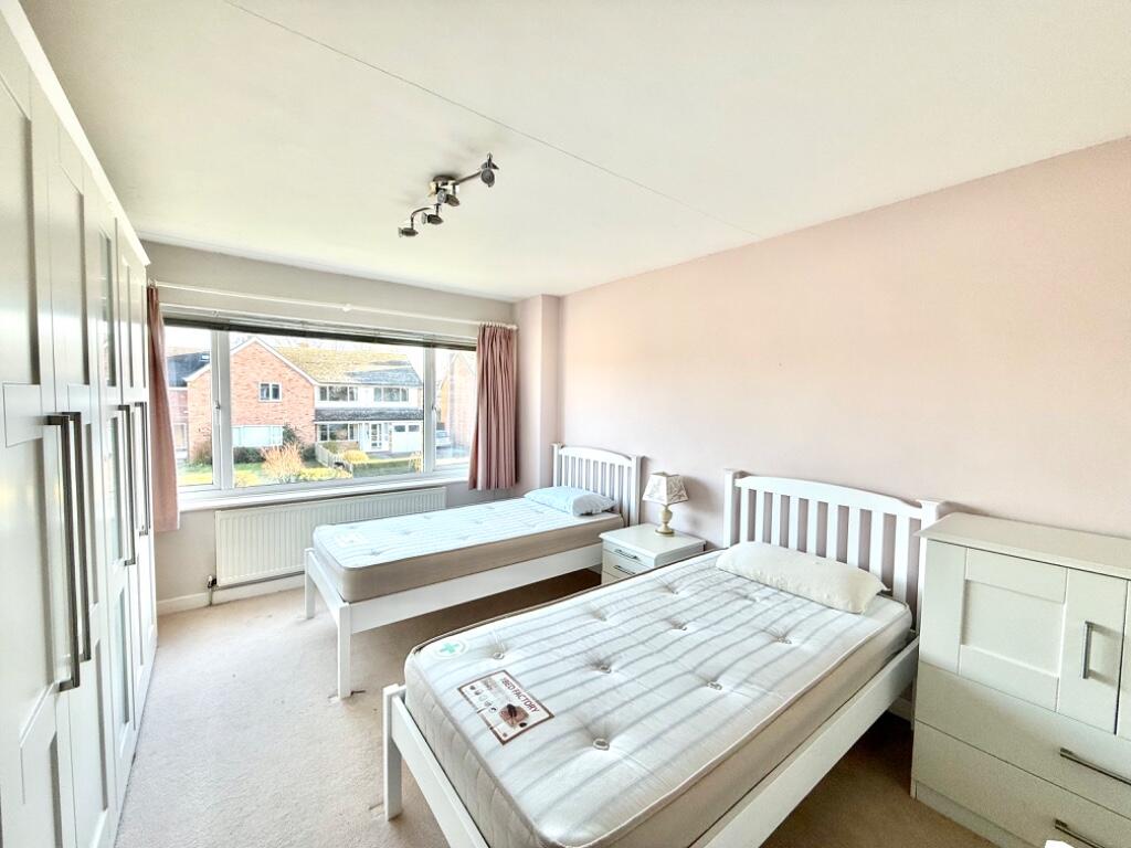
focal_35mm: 14
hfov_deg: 102.1
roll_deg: -0.9
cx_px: 566
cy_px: 424
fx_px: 457
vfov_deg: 85.7
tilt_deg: -3.2
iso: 64
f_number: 2.2
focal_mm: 2.22
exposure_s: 1/118
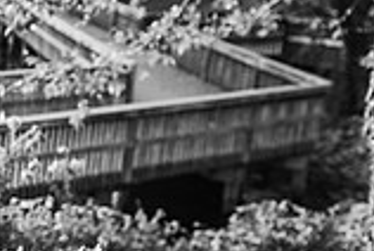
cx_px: -237
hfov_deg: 19.2
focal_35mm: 88
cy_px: 105
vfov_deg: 15.6
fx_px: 916
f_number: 3.2
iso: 320
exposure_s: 1/200
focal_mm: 24
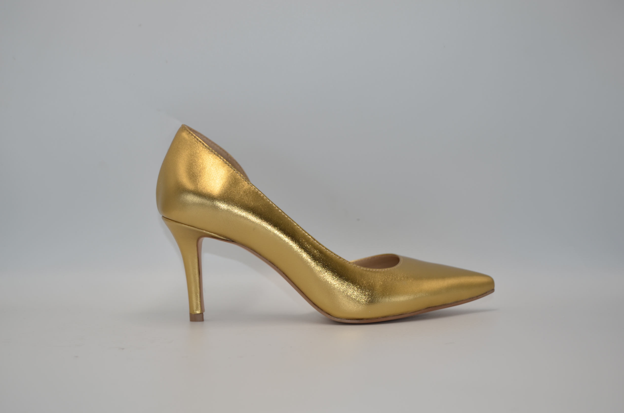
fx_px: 908
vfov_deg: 25.6
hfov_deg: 37.9
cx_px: 312
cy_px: 206
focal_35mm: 52
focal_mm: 35
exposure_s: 1/200
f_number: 4.5
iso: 100
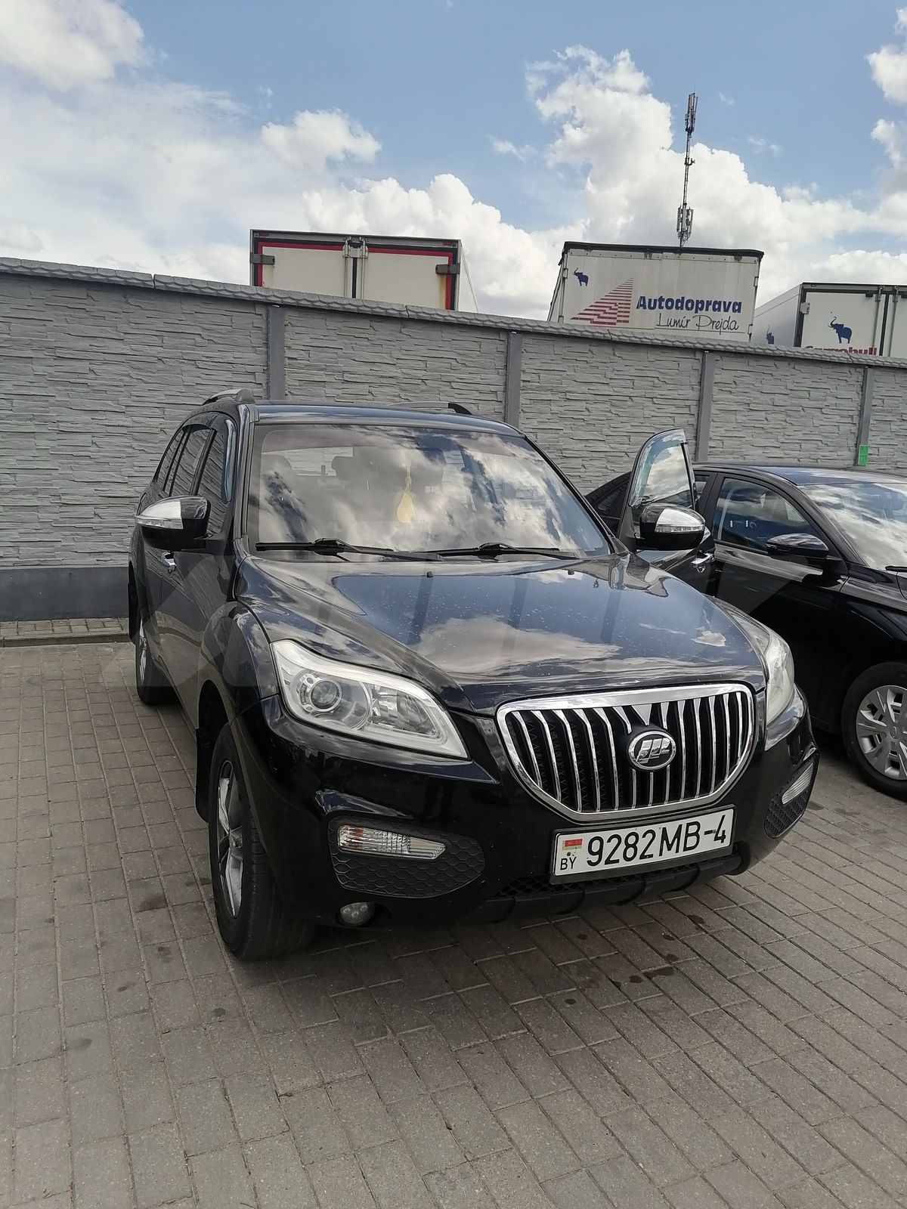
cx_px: 454
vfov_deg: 65.3
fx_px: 943
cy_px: 604
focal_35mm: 27
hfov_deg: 51.4
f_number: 1.8
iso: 50
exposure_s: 1/1176
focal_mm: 5.3
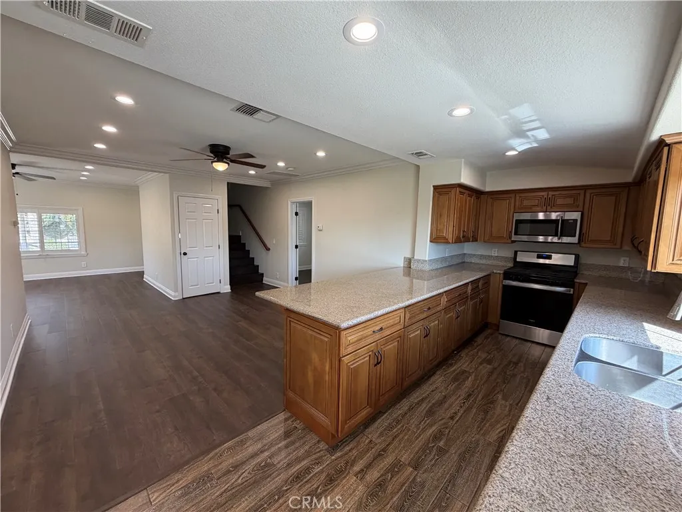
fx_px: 276
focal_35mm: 14
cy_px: 256
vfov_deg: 85.7
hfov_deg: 102.1
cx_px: 341
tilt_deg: -6.0
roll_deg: -0.3
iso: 160
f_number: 2.2
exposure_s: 1/120
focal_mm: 2.22
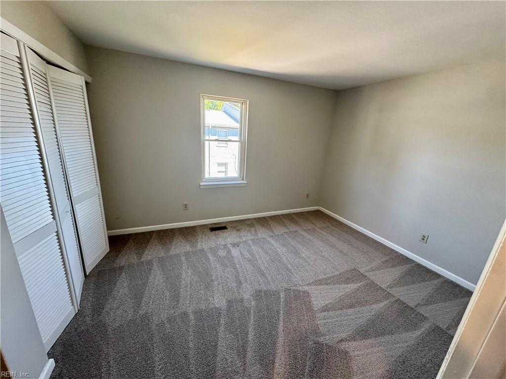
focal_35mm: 14
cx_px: 253
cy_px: 190
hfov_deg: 102.1
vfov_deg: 85.7
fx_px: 205
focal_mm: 2.22
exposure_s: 1/120
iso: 250
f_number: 2.2
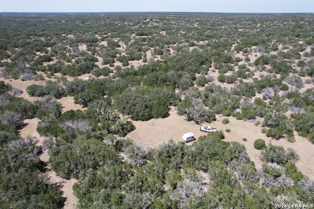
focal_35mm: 22
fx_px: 192
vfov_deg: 57.3
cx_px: 157
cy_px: 104
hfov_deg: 78.6
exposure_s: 1/1500
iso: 130
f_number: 2.8
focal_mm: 8.38
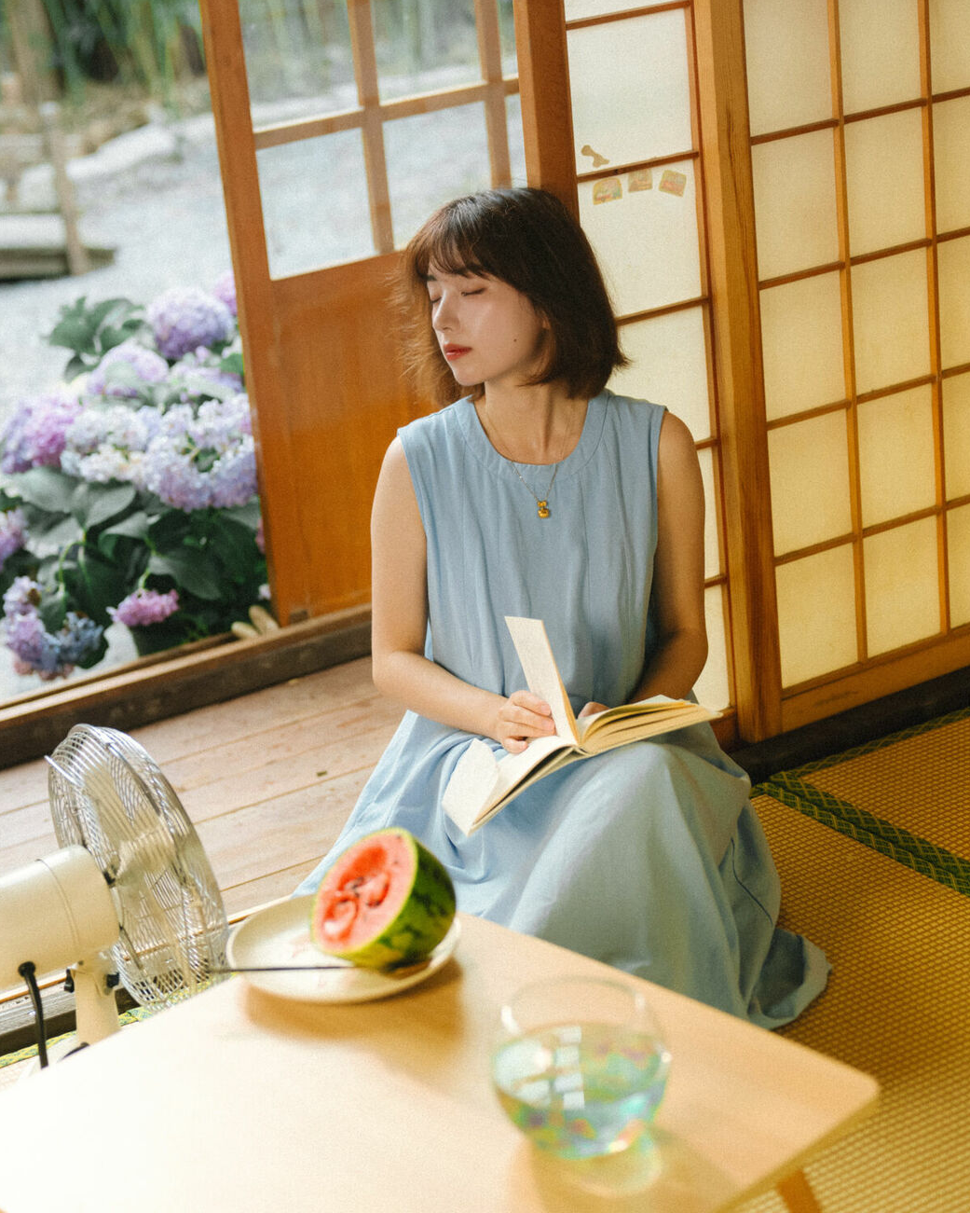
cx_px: 486
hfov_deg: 20.4
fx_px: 2691
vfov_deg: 25.4
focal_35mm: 75
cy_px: 538
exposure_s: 1/500
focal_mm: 66
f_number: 2.5
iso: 400
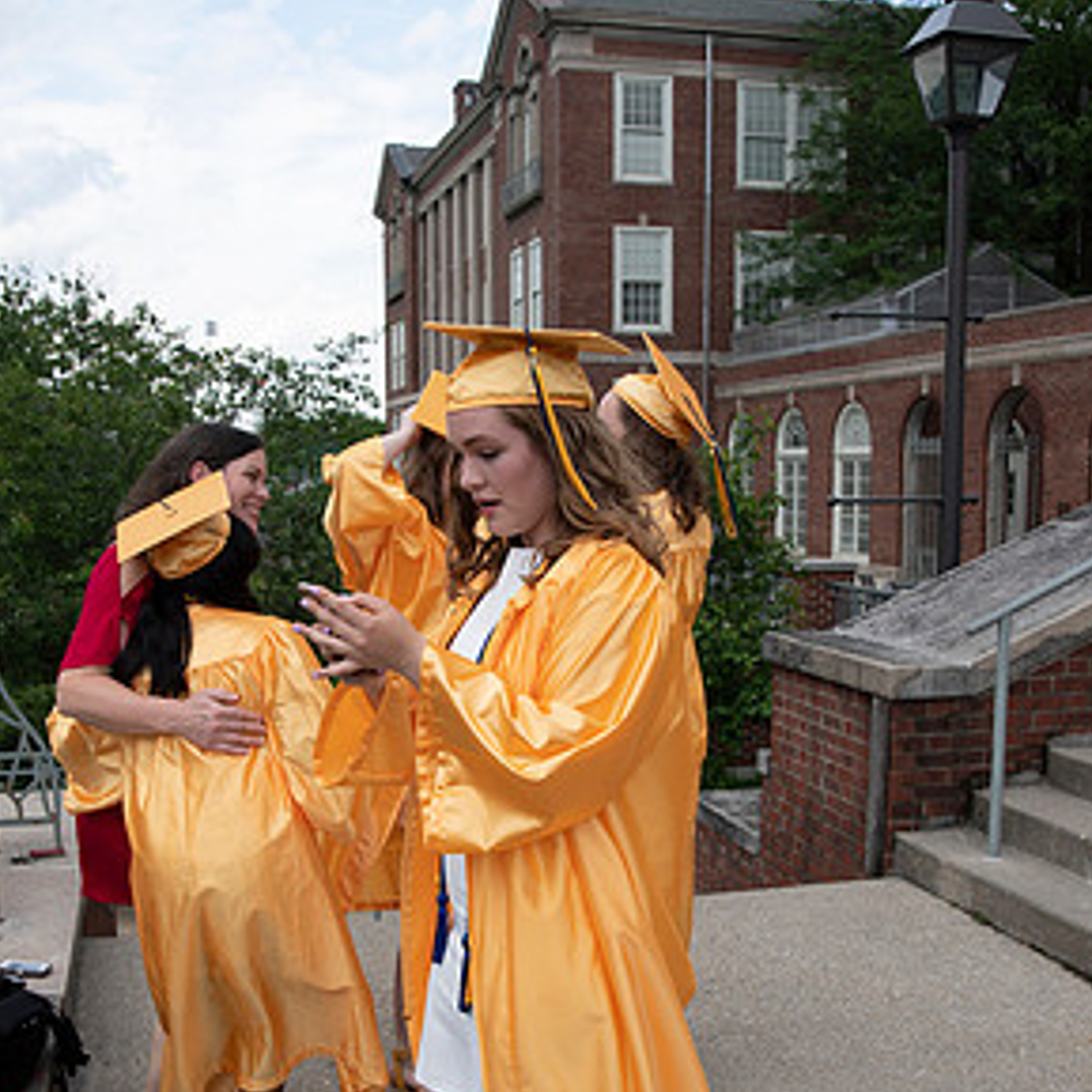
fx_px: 1463
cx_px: 514
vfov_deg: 40.6
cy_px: 686
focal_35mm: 41
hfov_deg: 40.9
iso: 80
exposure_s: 1/250
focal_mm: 24
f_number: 4.5
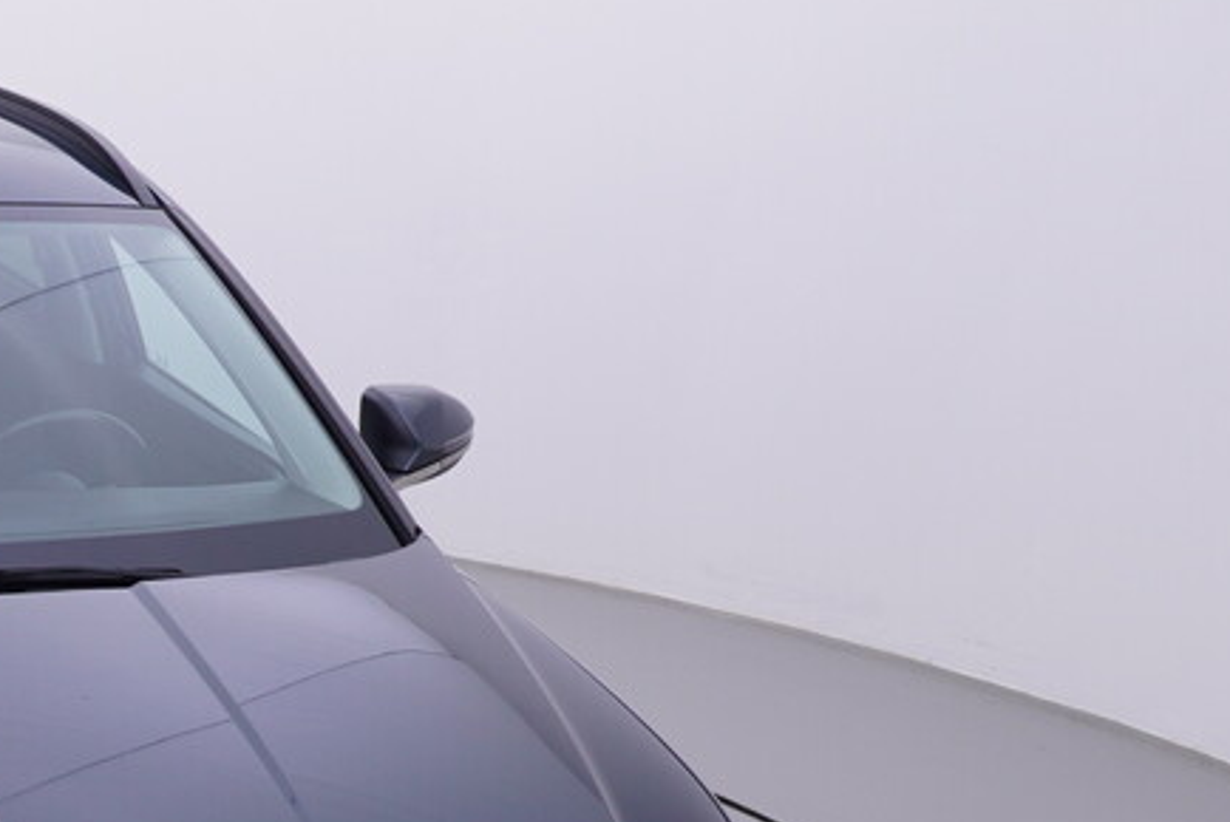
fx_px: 2552
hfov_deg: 23.4
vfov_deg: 18.0
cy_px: 731
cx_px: -451
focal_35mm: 75
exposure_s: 1/80
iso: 200
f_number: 5
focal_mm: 15
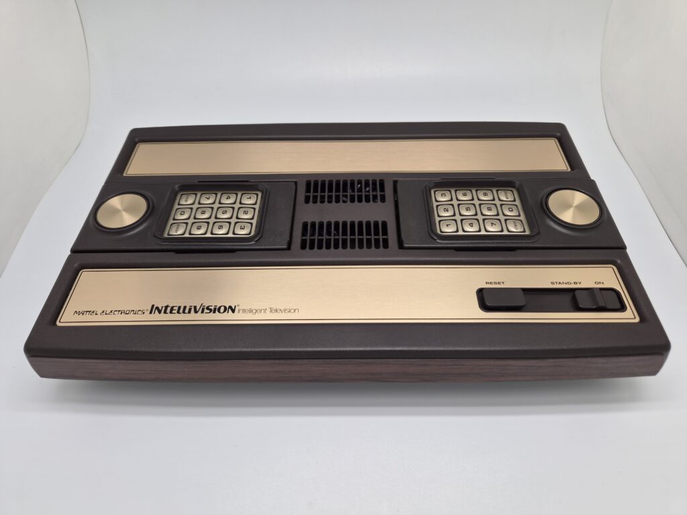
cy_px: 258
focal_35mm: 23
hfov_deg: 73.9
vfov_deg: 58.9
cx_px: 344
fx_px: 456
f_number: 1.8
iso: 25
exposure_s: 1/100
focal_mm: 5.4
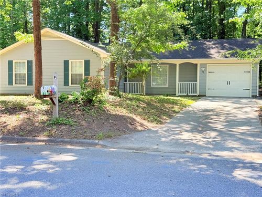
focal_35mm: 48
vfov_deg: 30.3
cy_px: 98
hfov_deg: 39.7
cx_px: 131
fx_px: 363
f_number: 1.78
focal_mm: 6.76
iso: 80
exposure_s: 1/754
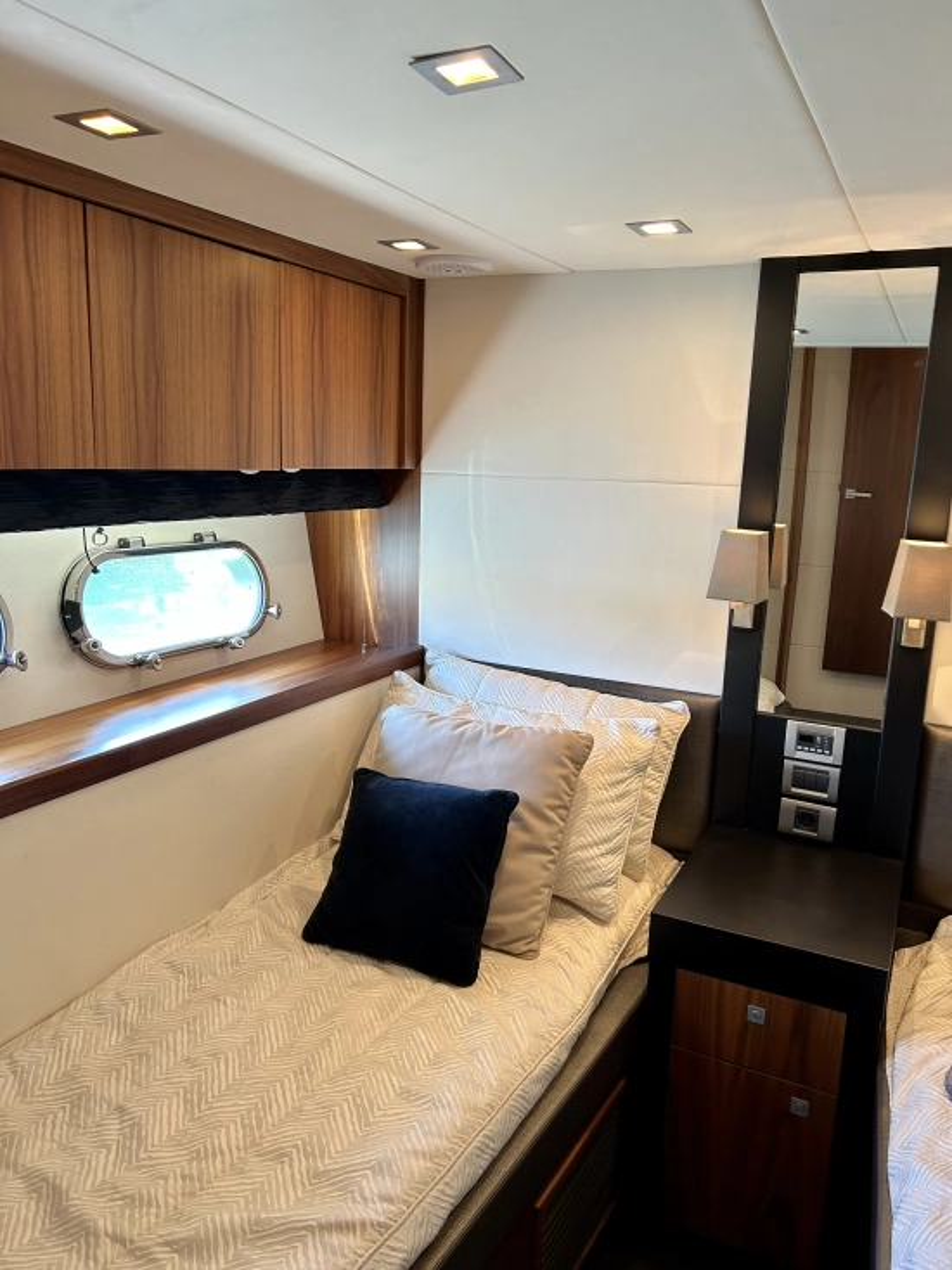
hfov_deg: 53.0
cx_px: 476
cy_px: 635
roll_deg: -2.6
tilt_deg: -12.5
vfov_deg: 67.3
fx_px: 954
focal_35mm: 26
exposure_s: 1/117
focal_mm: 5.7
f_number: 1.5
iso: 125
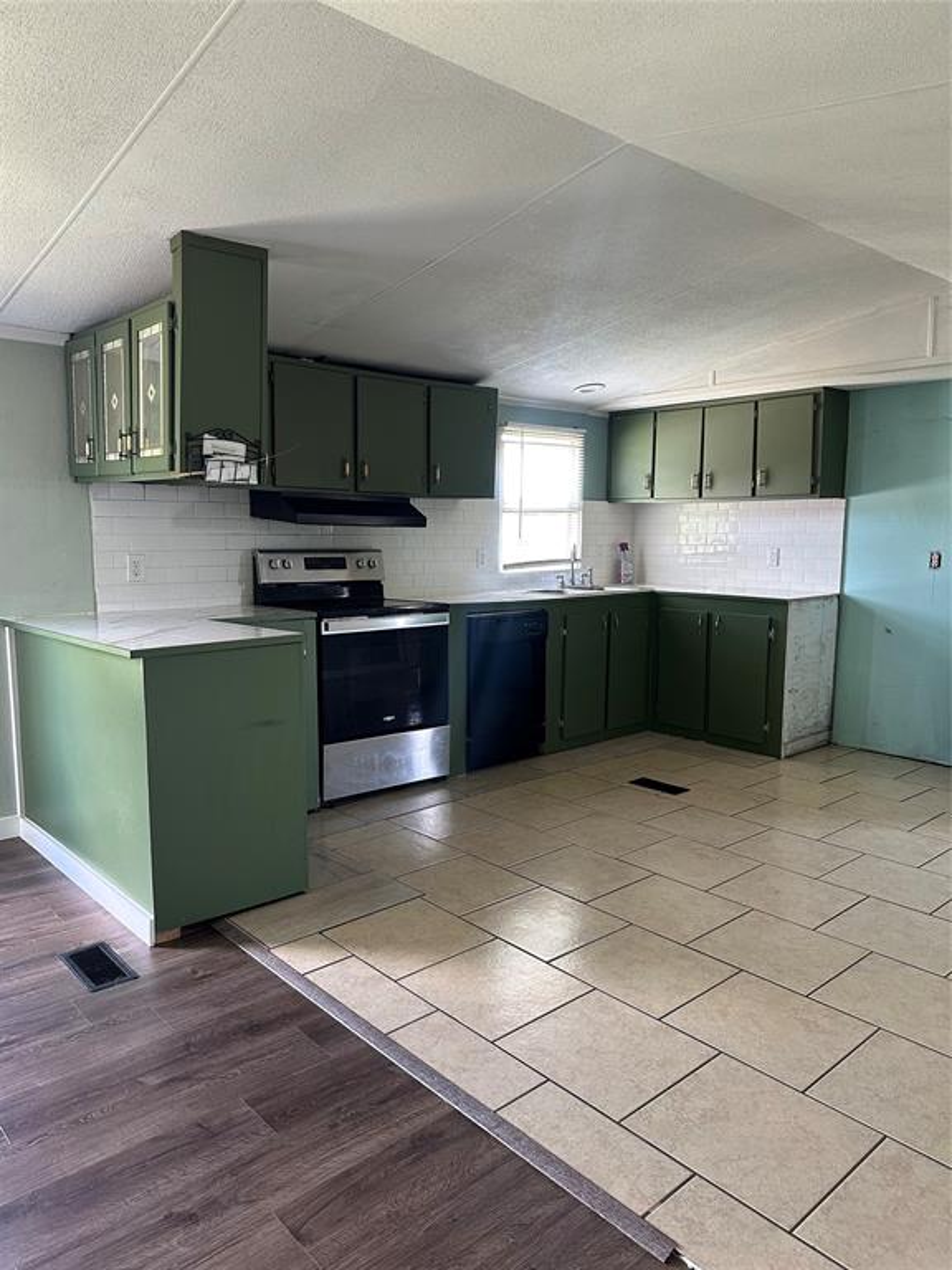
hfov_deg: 56.8
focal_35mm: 24
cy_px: 635
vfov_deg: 71.6
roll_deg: -1.3
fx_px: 880
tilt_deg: -6.3
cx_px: 476
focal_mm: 6.86
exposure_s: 1/78
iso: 250
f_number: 1.78
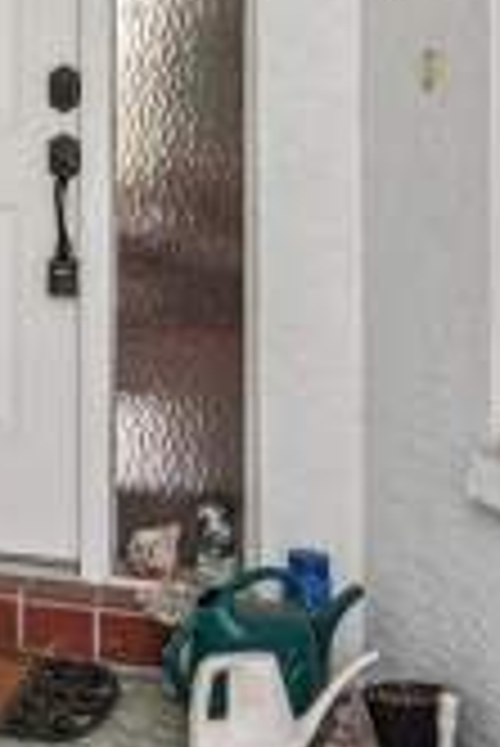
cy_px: 155
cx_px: -270
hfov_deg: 16.1
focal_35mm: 77
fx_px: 1601
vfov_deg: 25.9
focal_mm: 16
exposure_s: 1/160
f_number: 8
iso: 400
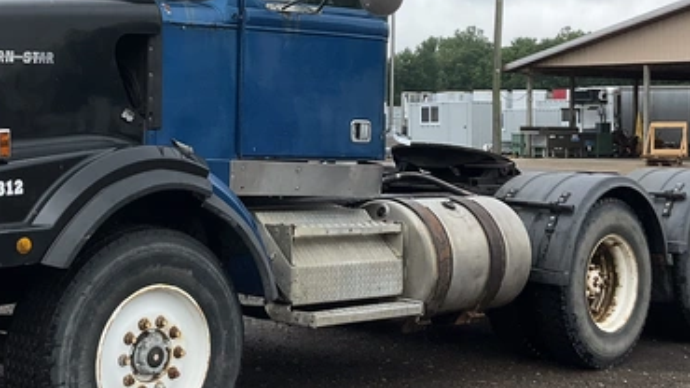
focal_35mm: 64
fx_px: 1171
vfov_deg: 18.8
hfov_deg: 32.6
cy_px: 130
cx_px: 228
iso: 25
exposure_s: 1/642
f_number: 1.8
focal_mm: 3
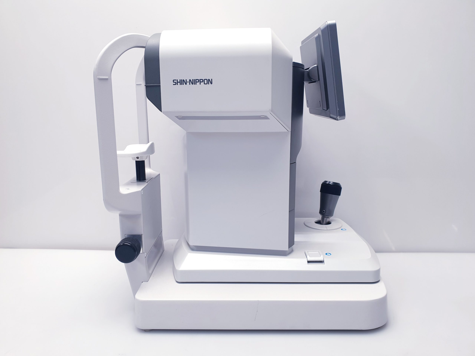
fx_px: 357
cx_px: 238
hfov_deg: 67.3
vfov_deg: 53.1
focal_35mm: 26
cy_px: 178
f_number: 2.4
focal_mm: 4.3
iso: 80
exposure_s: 1/50
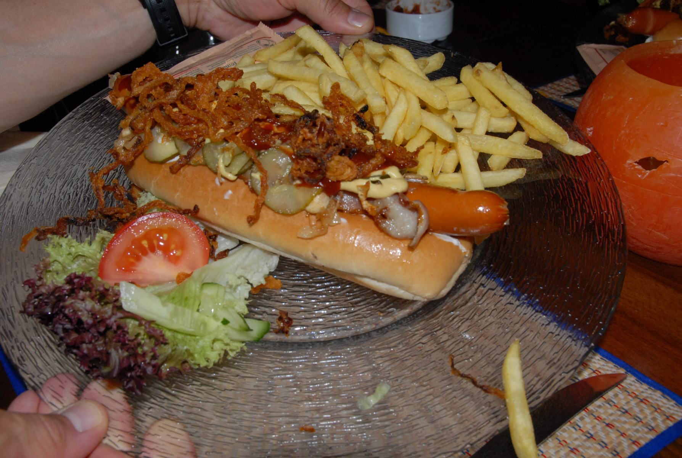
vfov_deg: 34.4
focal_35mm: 39
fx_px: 740
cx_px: 341
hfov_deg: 49.5
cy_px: 229
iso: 640
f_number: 11
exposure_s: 1/60
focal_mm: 26
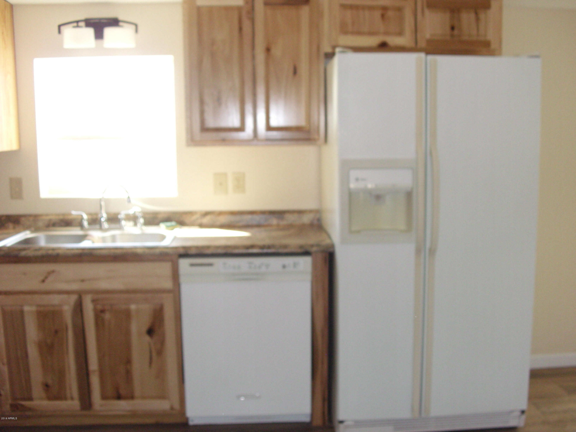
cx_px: 288
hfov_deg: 49.0
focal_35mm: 38
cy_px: 216
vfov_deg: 37.7
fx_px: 632
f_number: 3.1
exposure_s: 1/60
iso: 200
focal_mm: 6.3
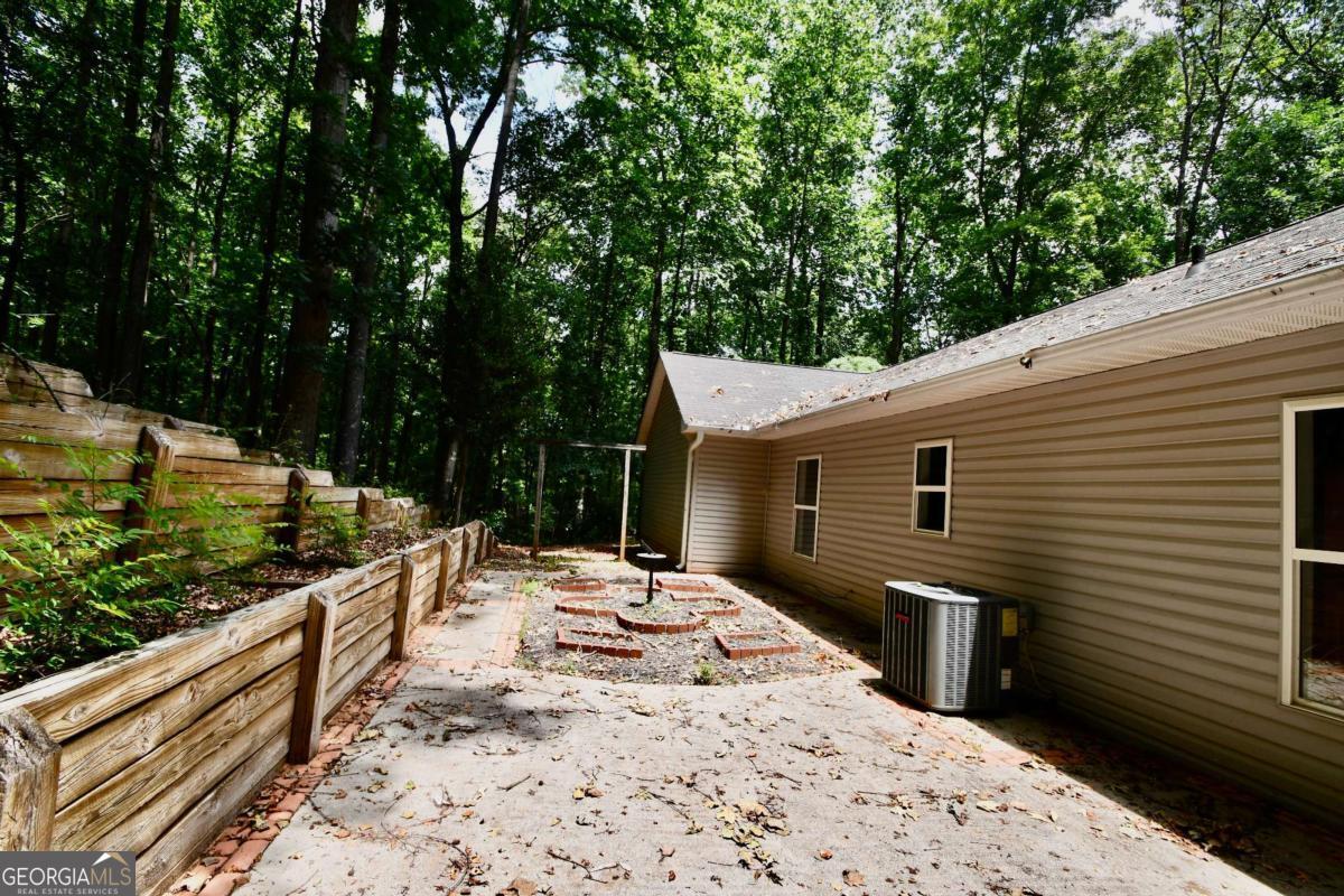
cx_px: 672
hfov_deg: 100.4
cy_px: 448
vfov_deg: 77.3
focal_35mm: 15
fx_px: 560
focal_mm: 10
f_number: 7.1
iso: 200
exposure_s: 1/250
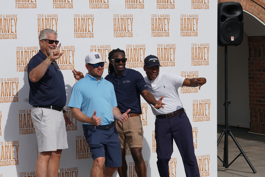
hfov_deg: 19.5
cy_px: 88
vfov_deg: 13.0
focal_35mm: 105
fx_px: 773
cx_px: 132
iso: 100
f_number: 9
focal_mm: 70
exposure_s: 1/500
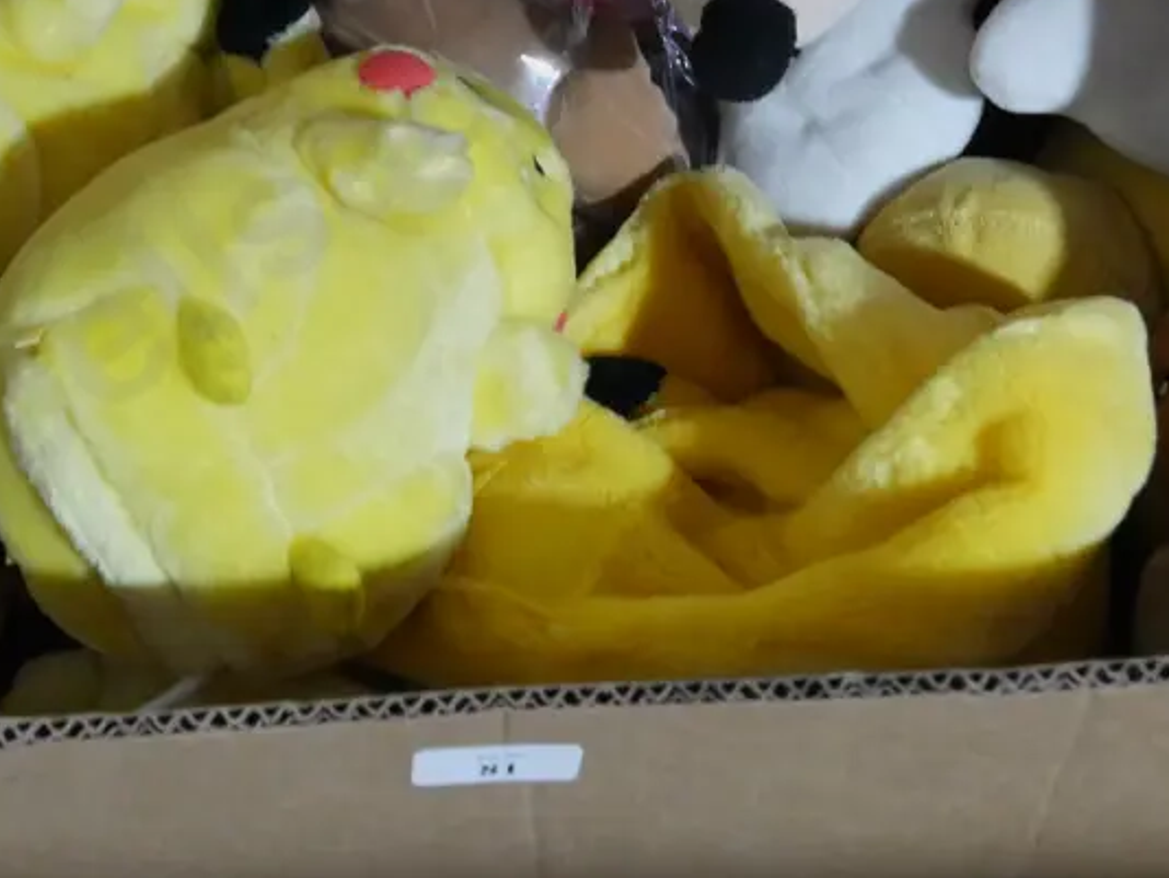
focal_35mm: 92
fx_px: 3108
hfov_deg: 21.3
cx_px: 464
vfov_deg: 15.9
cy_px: 86
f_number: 5.2
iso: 3200
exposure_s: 1/40
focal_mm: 24
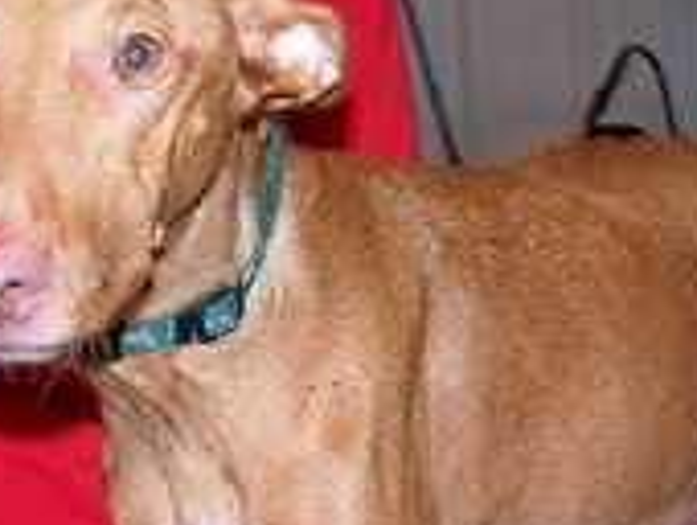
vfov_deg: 13.8
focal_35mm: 107
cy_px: 369
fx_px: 2158
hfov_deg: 18.1
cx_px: 594
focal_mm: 6.3
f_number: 2.8
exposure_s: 1/60
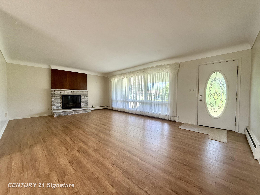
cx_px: 130
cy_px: 98
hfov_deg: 102.1
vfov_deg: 85.7
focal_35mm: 14
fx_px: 105
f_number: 2.2
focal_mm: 2.22
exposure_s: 1/120
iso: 500
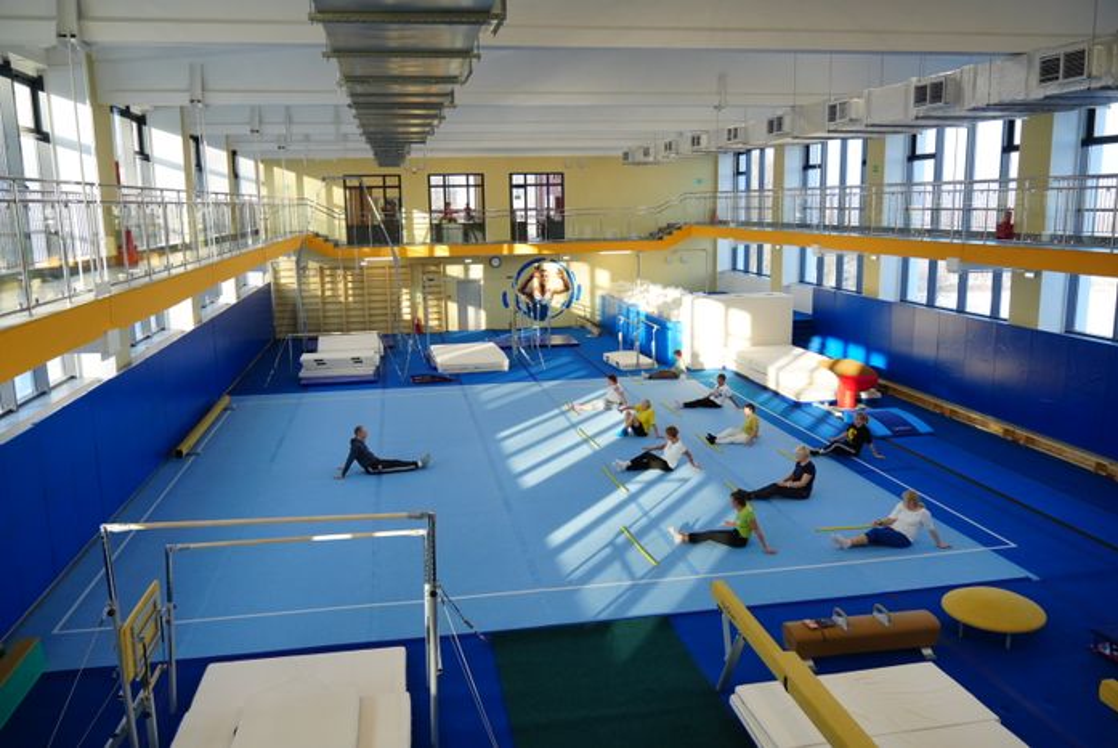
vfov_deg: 45.0
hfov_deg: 63.6
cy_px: 374
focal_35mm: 29
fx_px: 901
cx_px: 559
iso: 1600
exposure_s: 1/1250
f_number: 3.5
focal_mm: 29
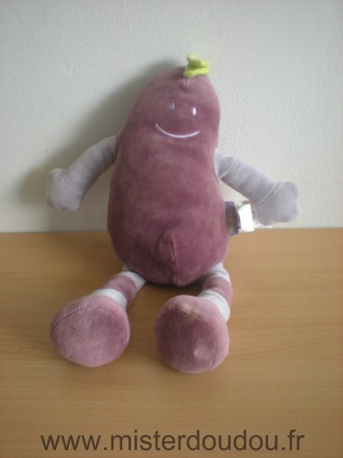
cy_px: 229
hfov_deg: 37.7
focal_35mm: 38
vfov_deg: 49.0
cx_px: 172
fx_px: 502
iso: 184
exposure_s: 1/59.8
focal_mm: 6.3
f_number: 3.1
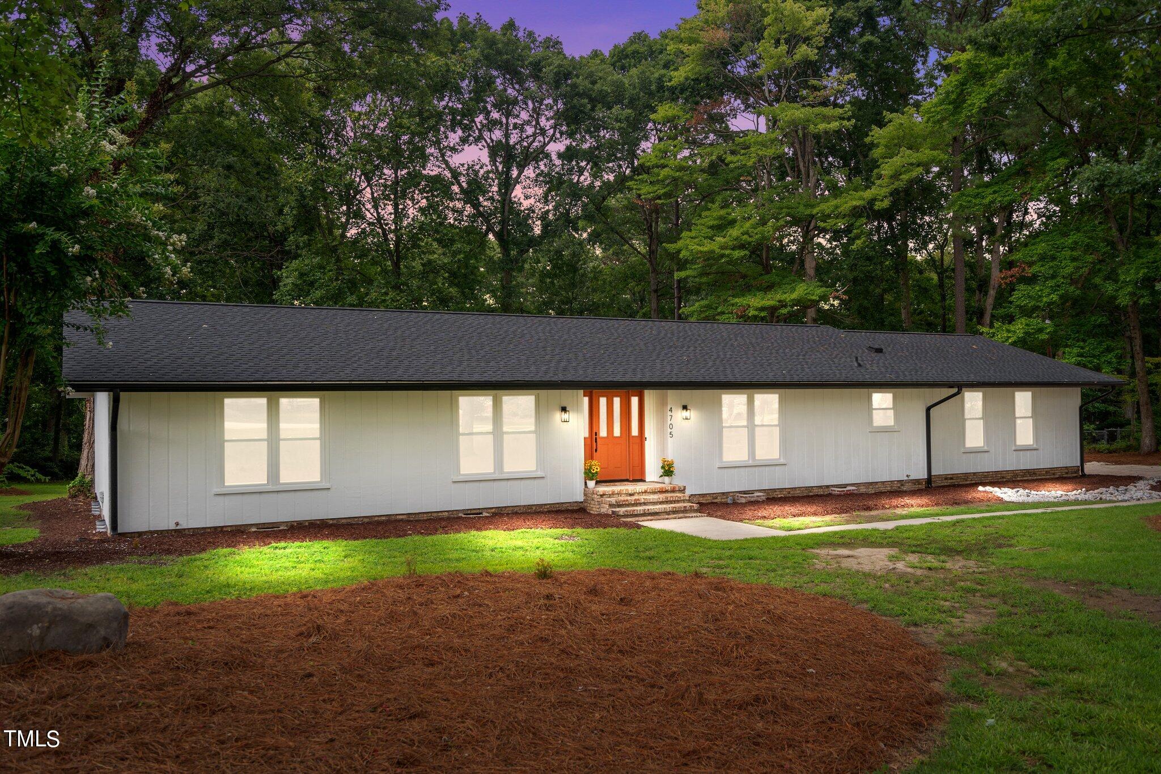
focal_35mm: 29
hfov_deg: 63.7
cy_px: 387
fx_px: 935
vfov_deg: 45.0
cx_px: 580
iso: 400
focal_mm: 29
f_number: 4
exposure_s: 1/200
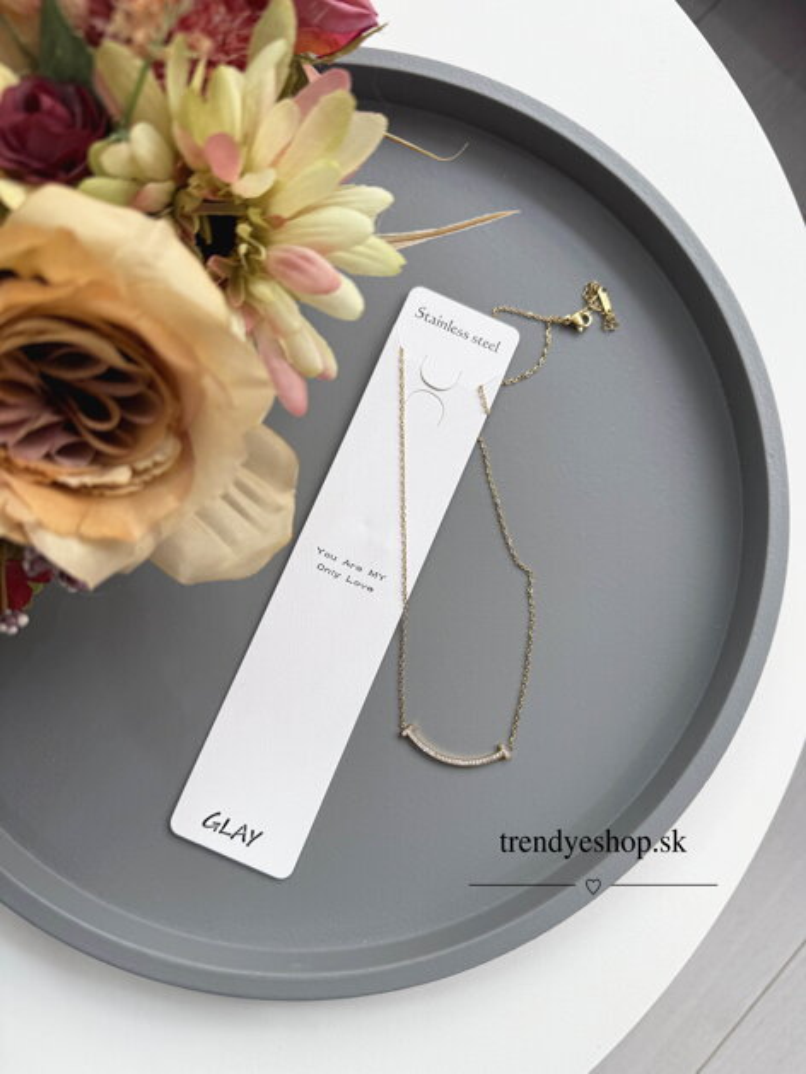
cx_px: 403
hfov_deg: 56.8
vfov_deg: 71.6
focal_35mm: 24
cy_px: 537
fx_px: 745
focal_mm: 6.76
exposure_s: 1/329
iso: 80
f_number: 1.78
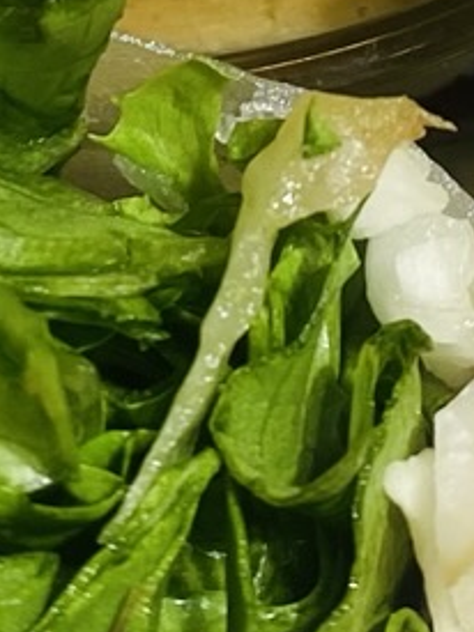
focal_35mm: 182
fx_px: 3325
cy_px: -563
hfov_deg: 8.1
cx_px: 435
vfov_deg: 10.2
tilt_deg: -73.4
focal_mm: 4.25
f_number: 1.8
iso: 32
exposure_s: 1/198
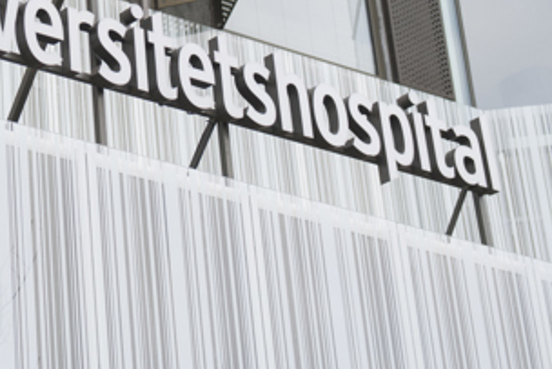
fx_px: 2178
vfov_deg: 9.4
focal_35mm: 142
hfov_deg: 14.2
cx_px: -25
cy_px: -171
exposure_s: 1/1600
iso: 320
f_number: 3.5
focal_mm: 45
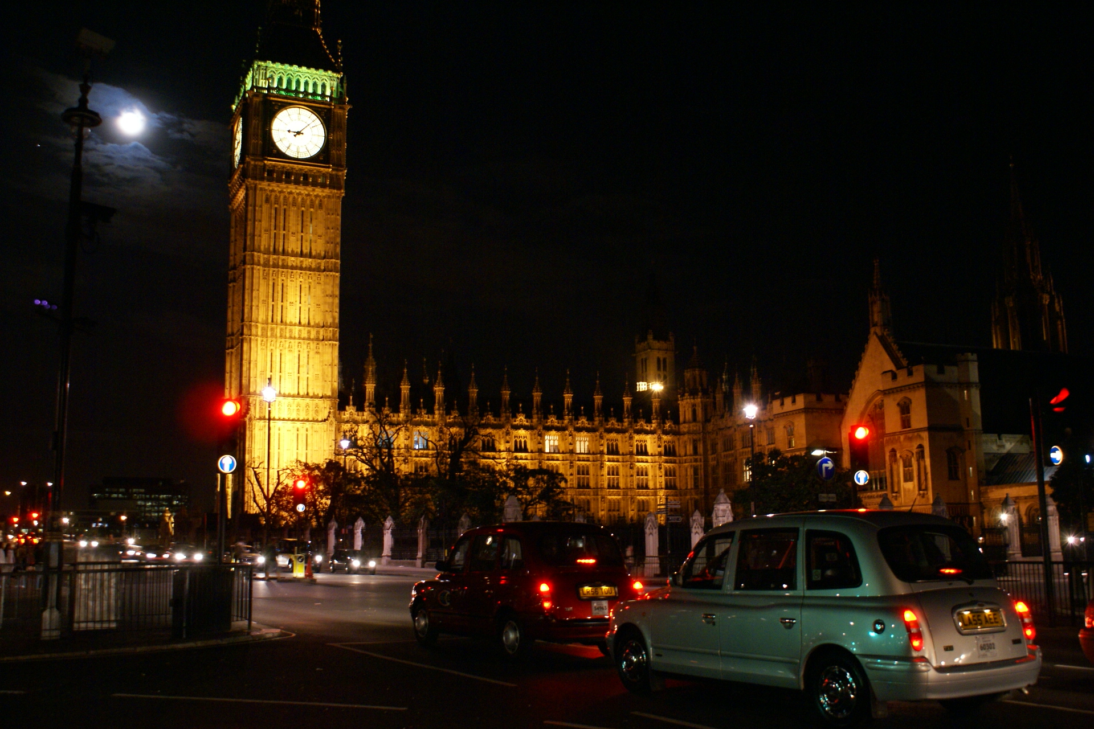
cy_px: 364
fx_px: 1094
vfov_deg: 36.9
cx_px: 547
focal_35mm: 36
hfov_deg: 53.1
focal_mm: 24
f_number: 4.5
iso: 400
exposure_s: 1/8
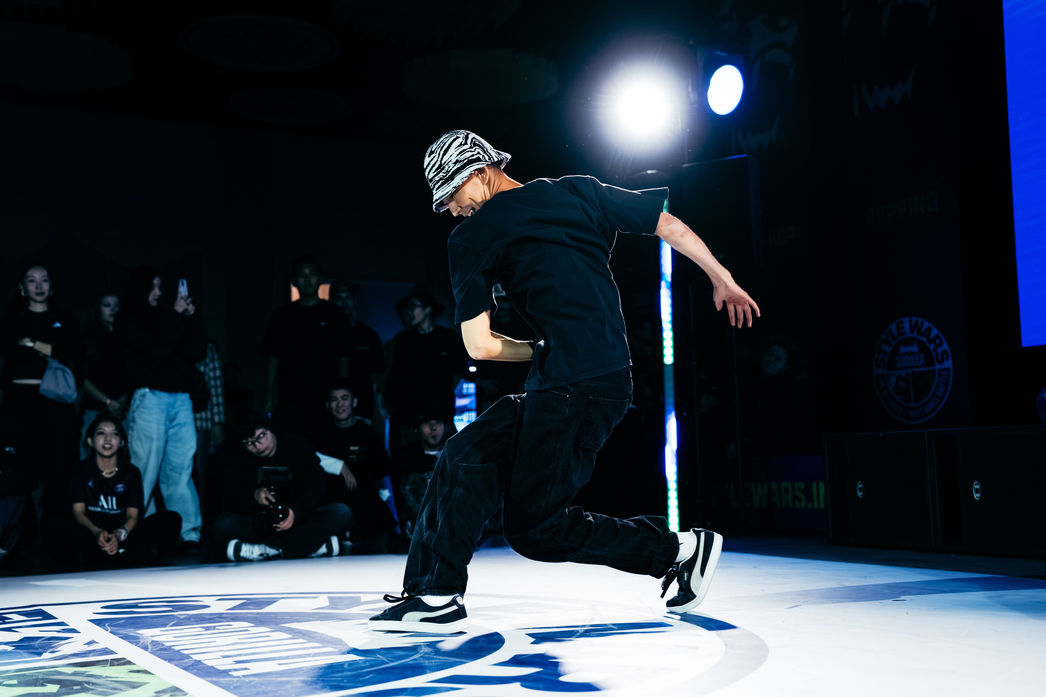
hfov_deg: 43.6
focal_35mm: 45
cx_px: 523
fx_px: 1307
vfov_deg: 29.9
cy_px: 348
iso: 3200
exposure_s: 1/800
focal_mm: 45
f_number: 2.8
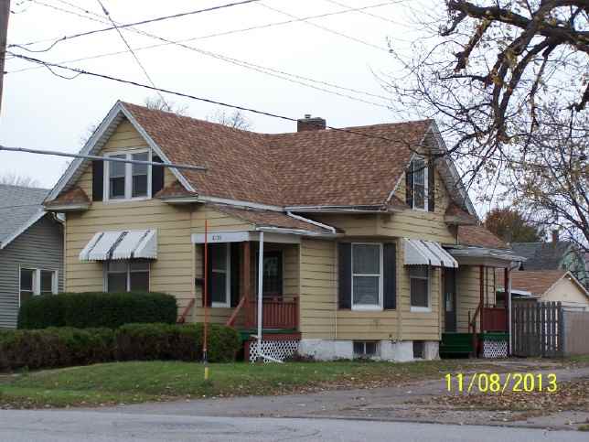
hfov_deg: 23.8
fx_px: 1395
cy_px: 221
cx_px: 294
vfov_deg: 18.0
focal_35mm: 82
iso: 80
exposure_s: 1/250
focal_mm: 13.7
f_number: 3.2
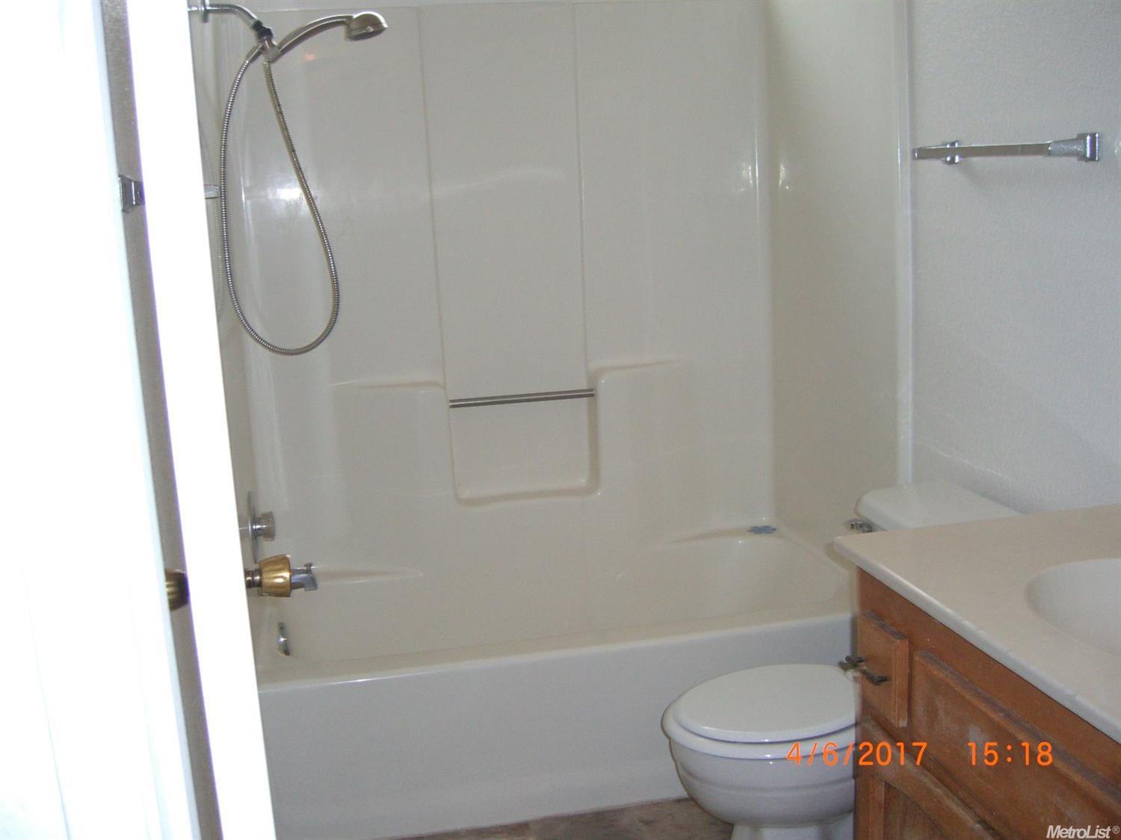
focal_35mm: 38
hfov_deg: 49.0
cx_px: 560
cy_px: 420
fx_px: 1230
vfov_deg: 37.7
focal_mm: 7.9
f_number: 2.8
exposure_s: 1/60
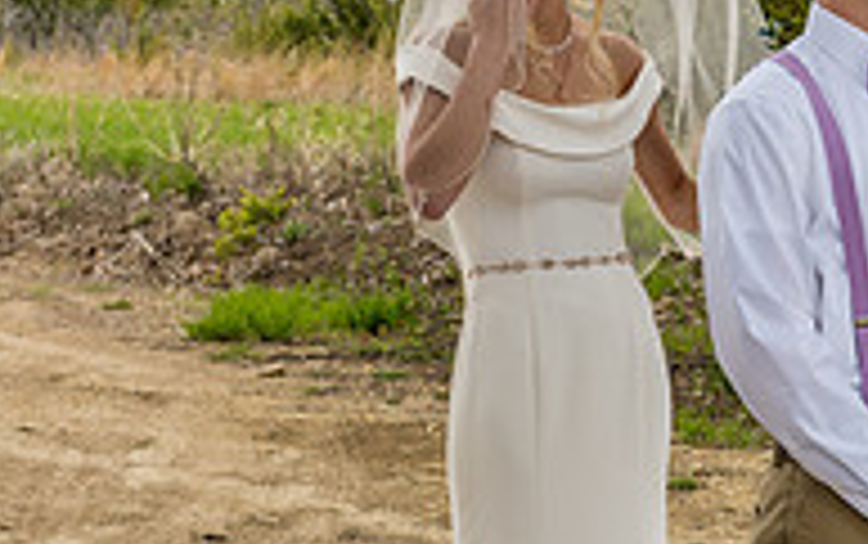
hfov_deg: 21.7
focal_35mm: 95
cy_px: 535
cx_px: 625
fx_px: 2249
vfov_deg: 13.6
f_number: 8
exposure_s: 1/100
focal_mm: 40
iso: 100
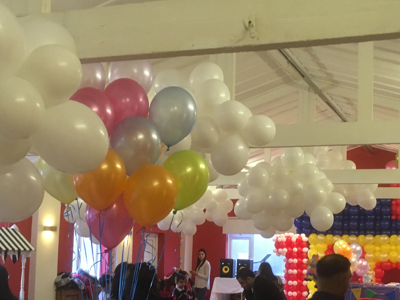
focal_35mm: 57
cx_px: 205
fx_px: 659
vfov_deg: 25.5
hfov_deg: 33.8
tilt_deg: +4.1
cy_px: 198
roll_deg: -1.8
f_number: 2.2
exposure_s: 1/33
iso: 200
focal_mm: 4.15
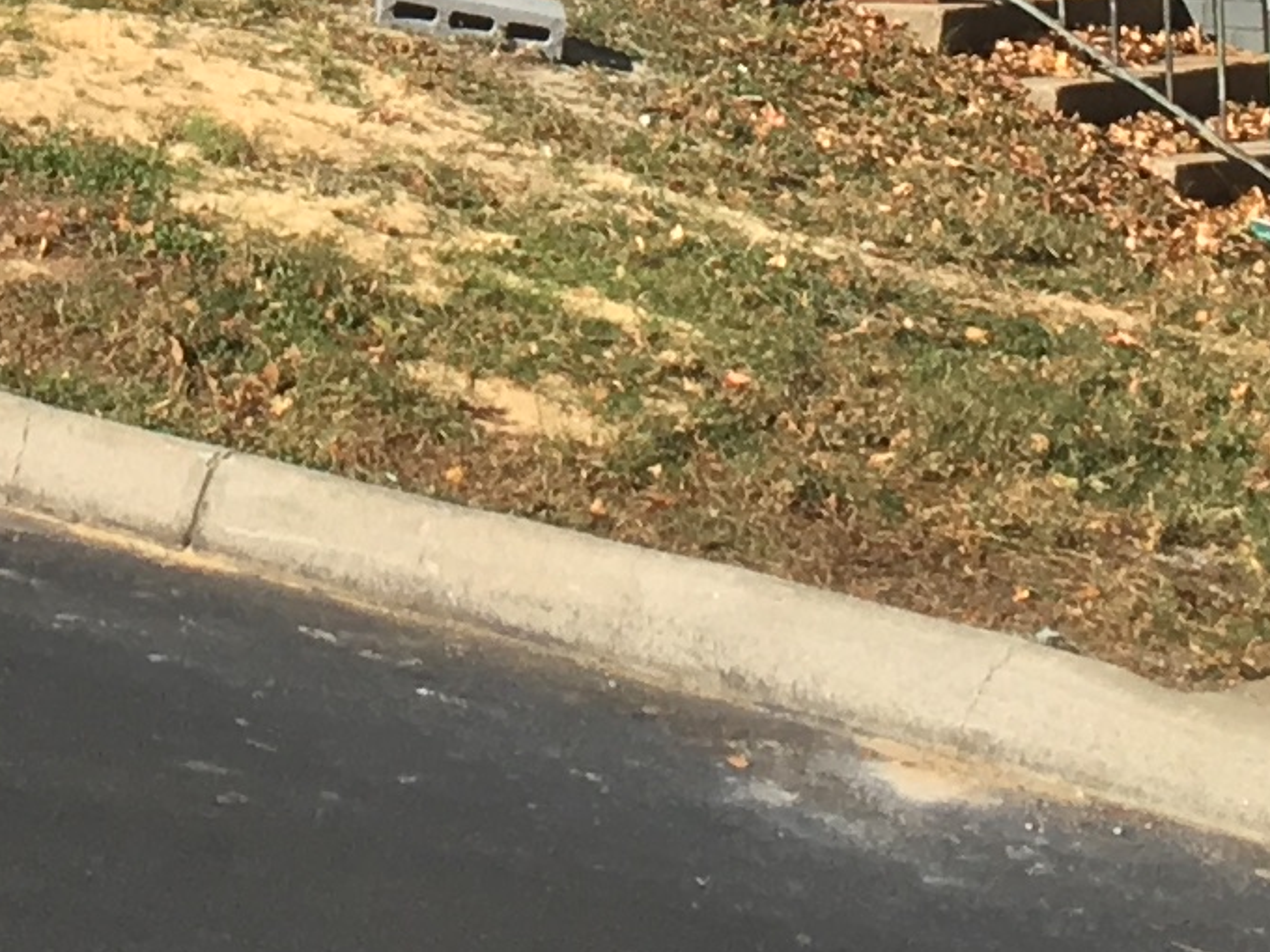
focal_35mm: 172
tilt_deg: +8.4
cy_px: -1473
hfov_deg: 11.2
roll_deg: -0.7
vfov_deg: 7.9
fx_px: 6310
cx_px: -454
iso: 25
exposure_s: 1/1148
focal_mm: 4.15
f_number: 2.2
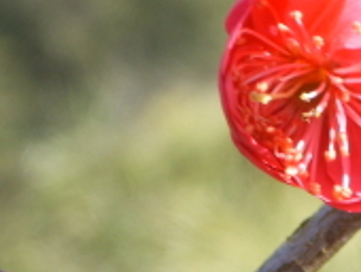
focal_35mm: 344
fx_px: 3593
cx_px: 363
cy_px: 118
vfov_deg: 4.3
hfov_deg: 5.7
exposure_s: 1/125
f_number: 4.5
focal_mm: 19.8
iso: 50
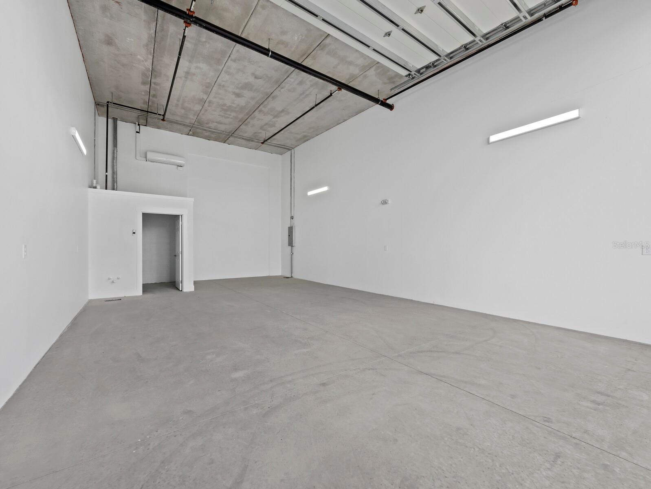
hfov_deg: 102.0
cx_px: 326
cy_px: 244
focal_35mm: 14
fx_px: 263
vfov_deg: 85.7
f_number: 10
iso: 320
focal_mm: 7
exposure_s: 1/15
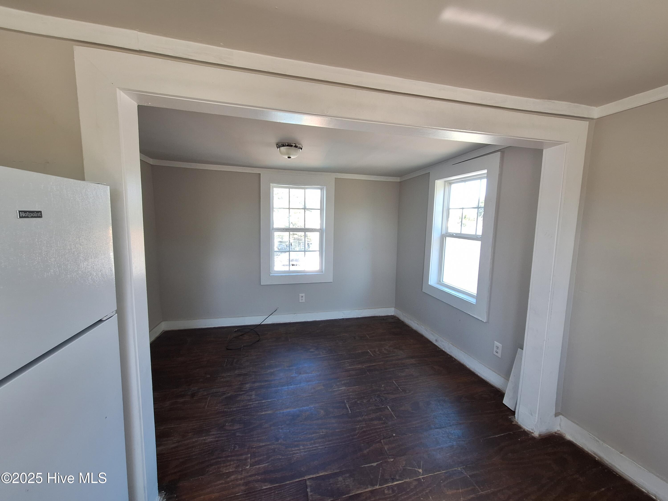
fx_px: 251
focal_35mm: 13
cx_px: 334
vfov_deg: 89.9
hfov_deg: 106.2
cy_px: 250
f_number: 2.2
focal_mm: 1.74
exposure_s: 1/60
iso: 64
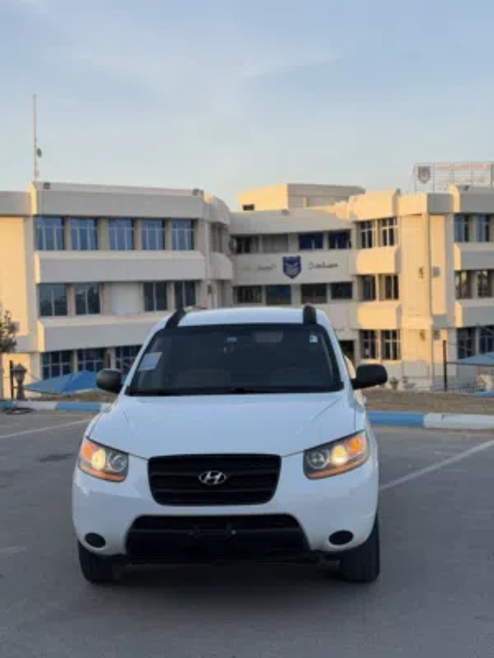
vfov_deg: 39.7
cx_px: 247
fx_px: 913
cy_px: 329
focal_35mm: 48
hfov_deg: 30.3
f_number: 1.78
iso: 64
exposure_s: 1/1027
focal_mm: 6.76
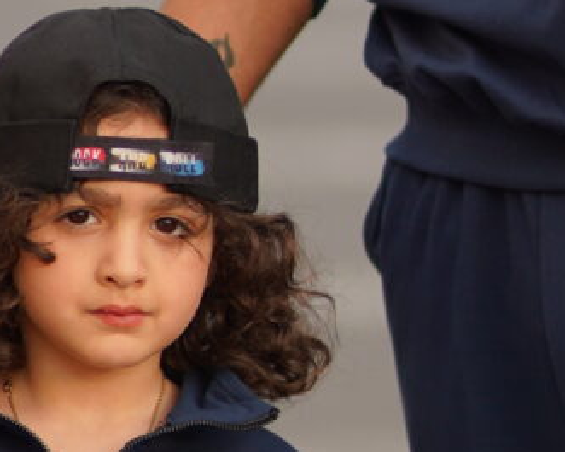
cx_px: -32
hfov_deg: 3.1
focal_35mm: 617
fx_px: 10320
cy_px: -72
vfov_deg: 2.5
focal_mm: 85
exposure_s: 1/2000
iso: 100
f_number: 1.4
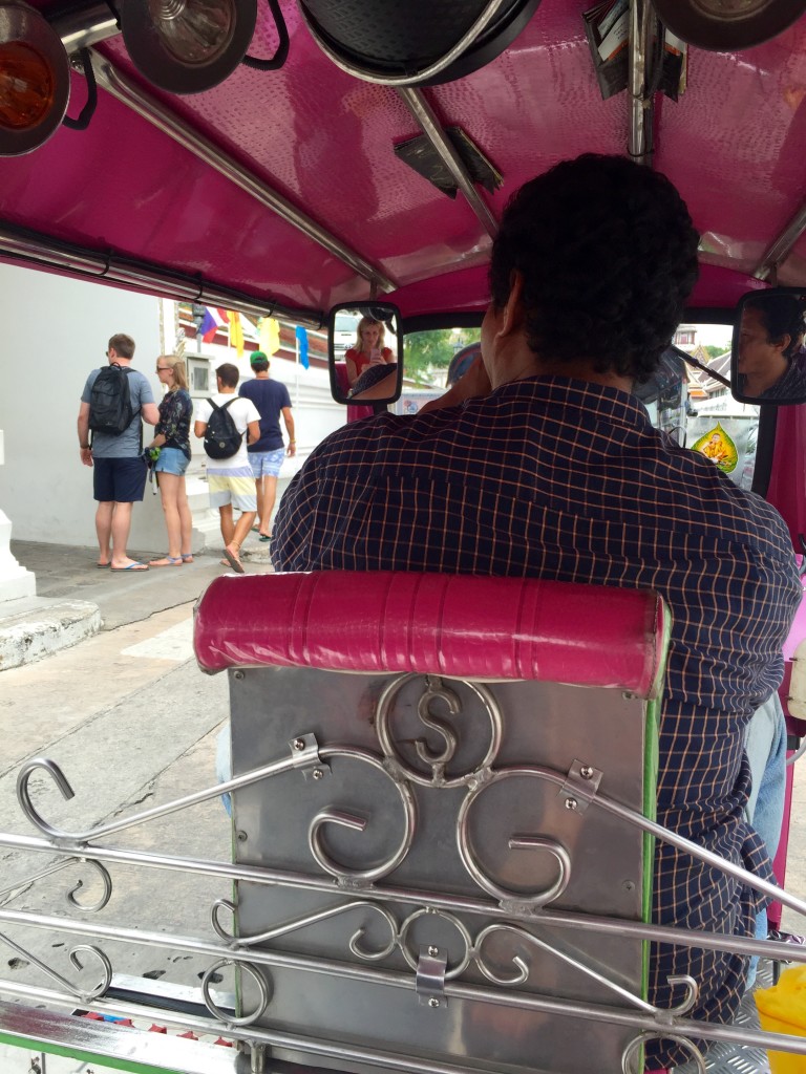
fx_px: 900
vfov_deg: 61.7
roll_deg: +1.1
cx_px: 403
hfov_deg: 48.2
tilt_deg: -6.6
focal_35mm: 29
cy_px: 537
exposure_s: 1/460
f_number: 2.2
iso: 32
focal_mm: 4.15
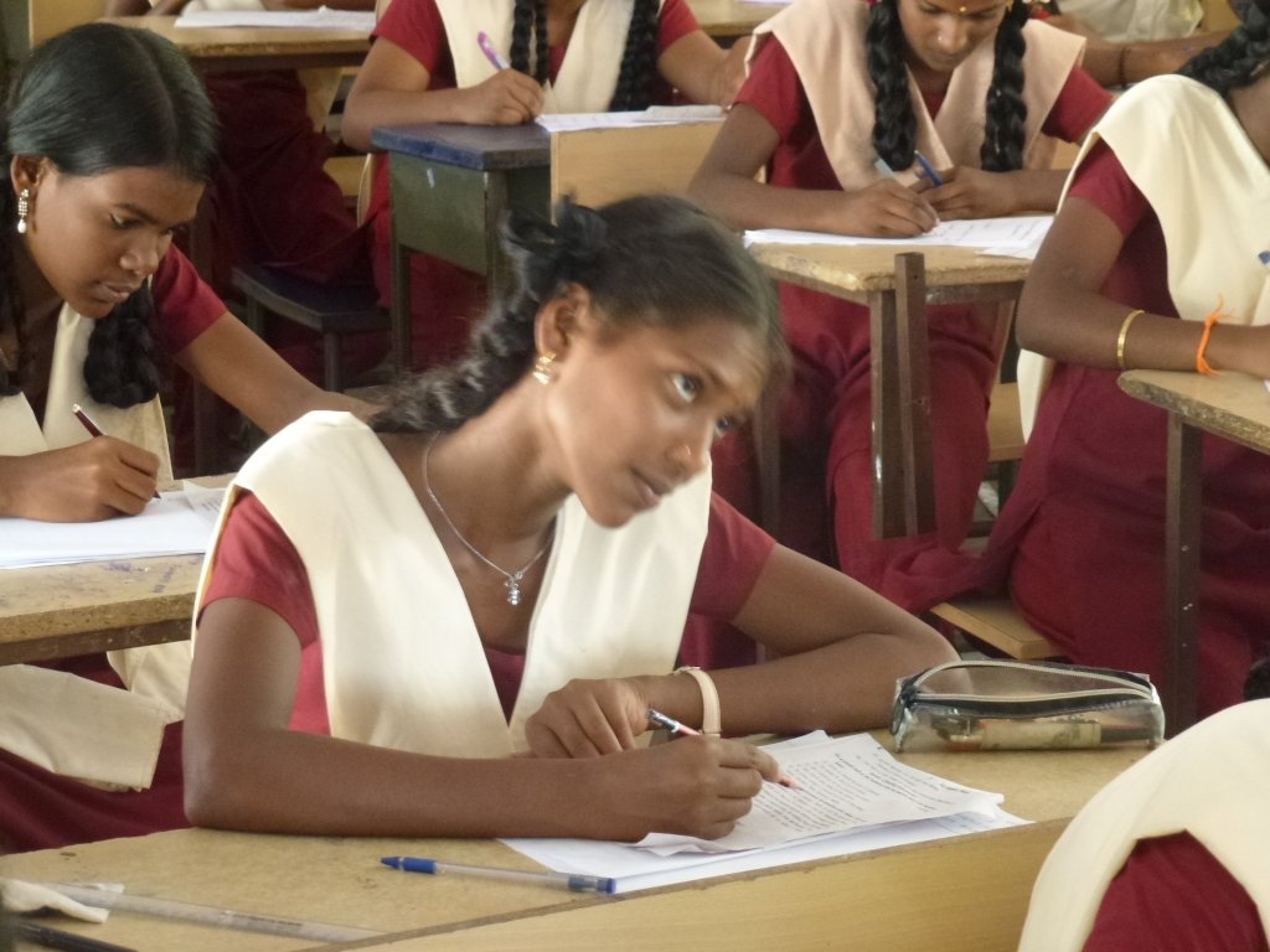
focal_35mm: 121
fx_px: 4439
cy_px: 476
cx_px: 635
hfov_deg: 16.3
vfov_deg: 12.2
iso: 400
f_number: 5.1
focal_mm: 21.7
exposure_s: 1/6
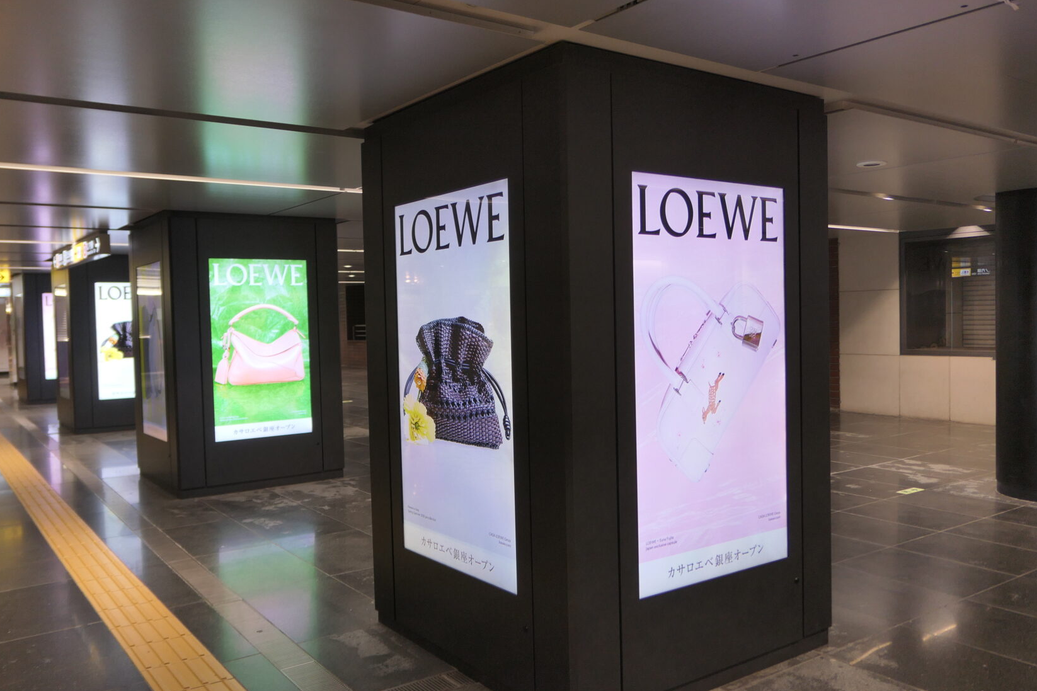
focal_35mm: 28
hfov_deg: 65.4
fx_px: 806
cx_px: 484
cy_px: 346
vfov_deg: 46.4
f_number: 1.4
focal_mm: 8.8
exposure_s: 1/125
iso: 125
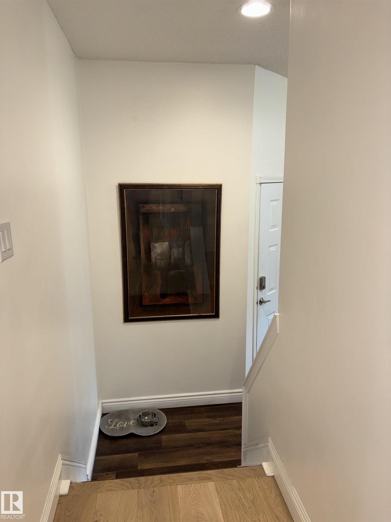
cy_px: 261
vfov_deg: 67.3
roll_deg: +0.3
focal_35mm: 26
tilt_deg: -11.2
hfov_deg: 53.1
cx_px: 196
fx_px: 392
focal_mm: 5.96
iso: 40
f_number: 1.6
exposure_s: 1/23
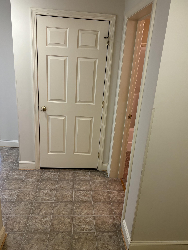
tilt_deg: -20.2
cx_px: 93
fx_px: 210
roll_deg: -3.6
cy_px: 129
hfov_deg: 48.2
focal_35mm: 29
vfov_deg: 61.7
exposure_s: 1/60
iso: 250
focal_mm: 5.96
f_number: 1.6
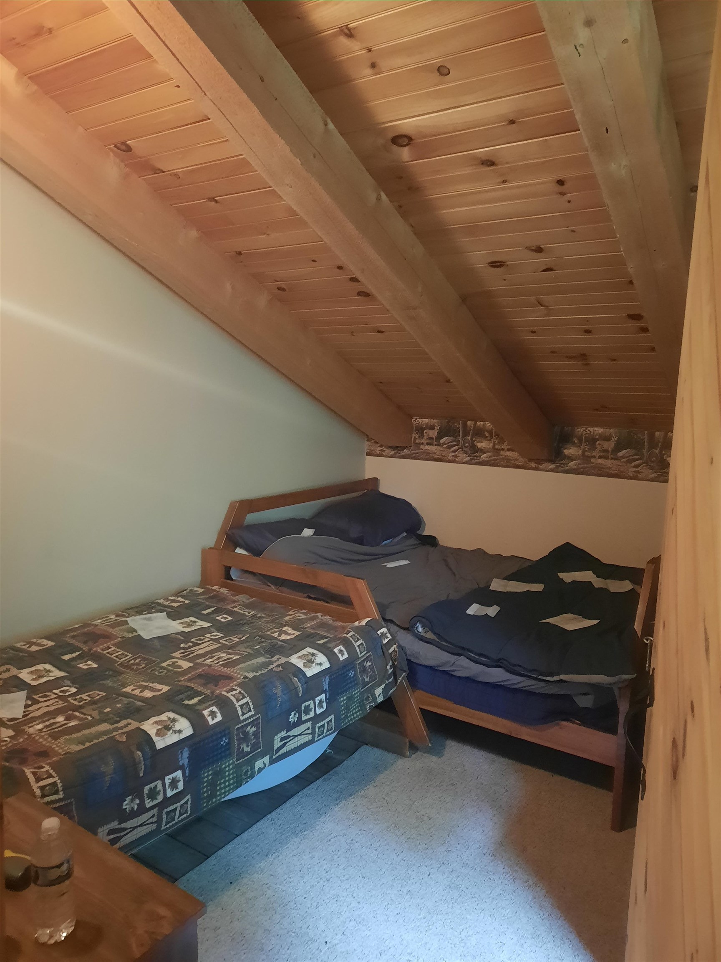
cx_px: 360
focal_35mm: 25
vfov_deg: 69.4
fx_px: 694
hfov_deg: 54.9
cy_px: 481
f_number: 2
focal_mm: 4.6
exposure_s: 1/17
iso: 1000
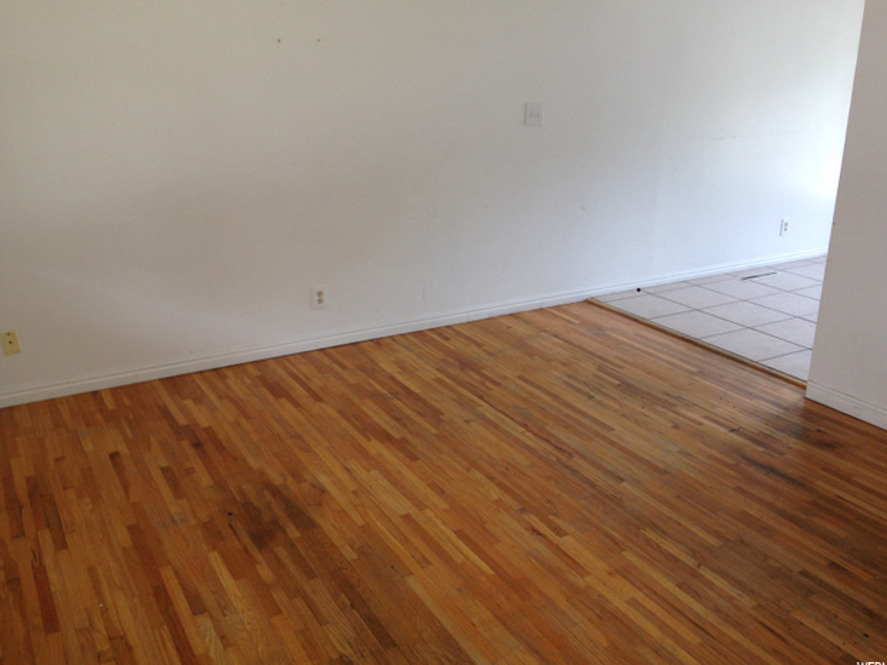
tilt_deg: -18.9
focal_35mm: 34
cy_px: 330
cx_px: 446
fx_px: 871
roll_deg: +0.0
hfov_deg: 53.9
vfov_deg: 41.8
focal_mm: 4.12
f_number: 2.4
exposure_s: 1/40
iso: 50
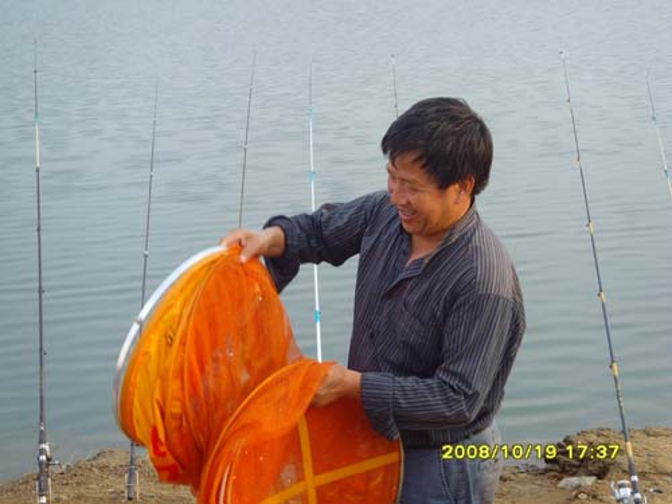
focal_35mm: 80
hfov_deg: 24.4
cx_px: 336
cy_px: 252
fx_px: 1553
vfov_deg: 18.4
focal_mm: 13.7
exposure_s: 1/125
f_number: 4.2
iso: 80
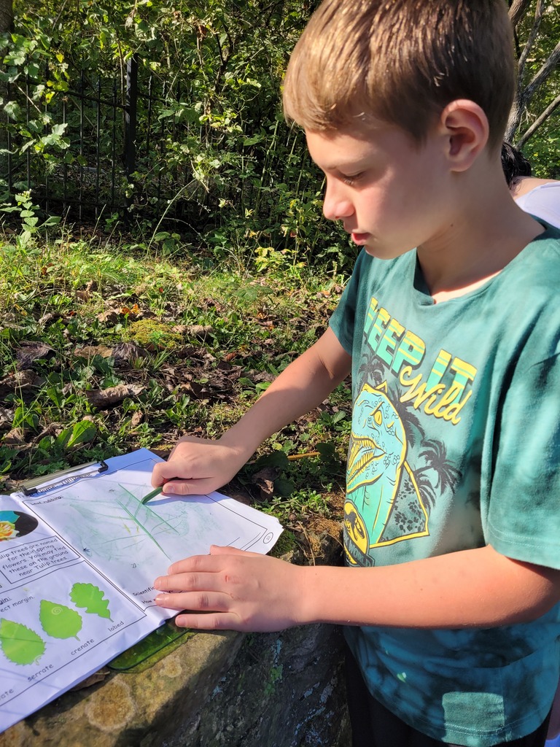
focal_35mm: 26
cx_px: 280
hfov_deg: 53.1
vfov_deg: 67.3
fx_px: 561
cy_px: 374
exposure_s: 1/455
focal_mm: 5.4
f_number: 1.8
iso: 40
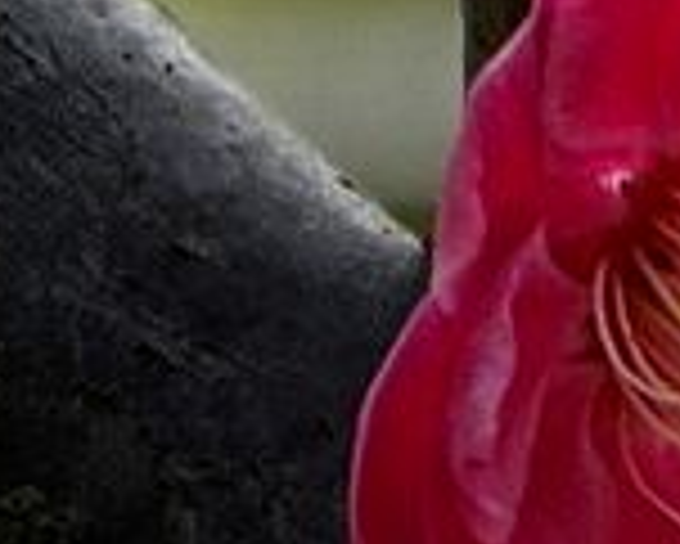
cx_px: 585
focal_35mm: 814
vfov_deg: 1.9
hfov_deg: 2.4
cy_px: 470
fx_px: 16393
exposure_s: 1/160
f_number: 4.5
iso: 100
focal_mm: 28
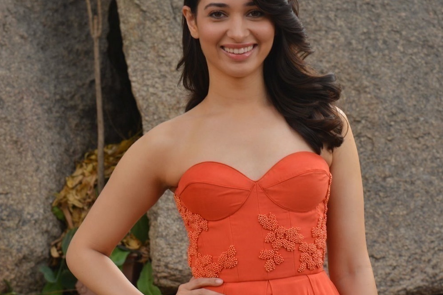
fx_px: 2043
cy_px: 224
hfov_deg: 12.4
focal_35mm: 166
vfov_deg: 8.3
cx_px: 222
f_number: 6.3
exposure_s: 1/125
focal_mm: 110
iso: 500
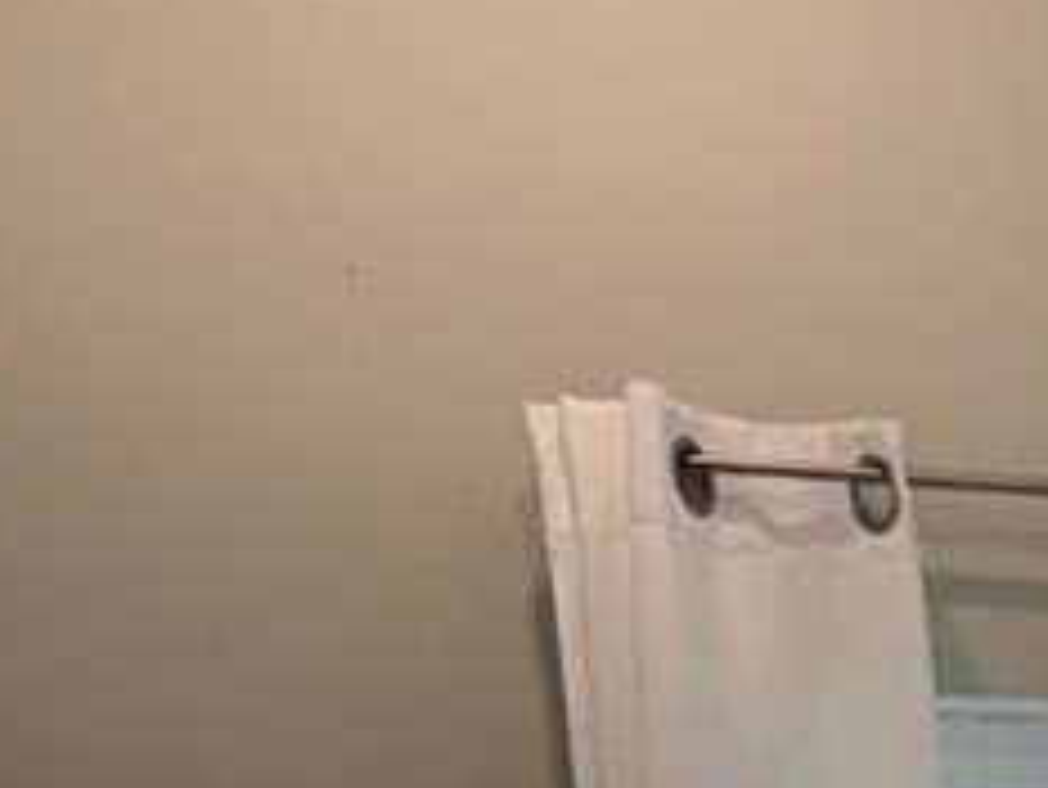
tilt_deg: -8.6
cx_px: 3184
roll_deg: +0.7
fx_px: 4998
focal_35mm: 165
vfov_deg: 7.9
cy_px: 2314
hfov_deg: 9.4
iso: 80
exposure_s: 1/269
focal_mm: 6.76
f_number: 1.78
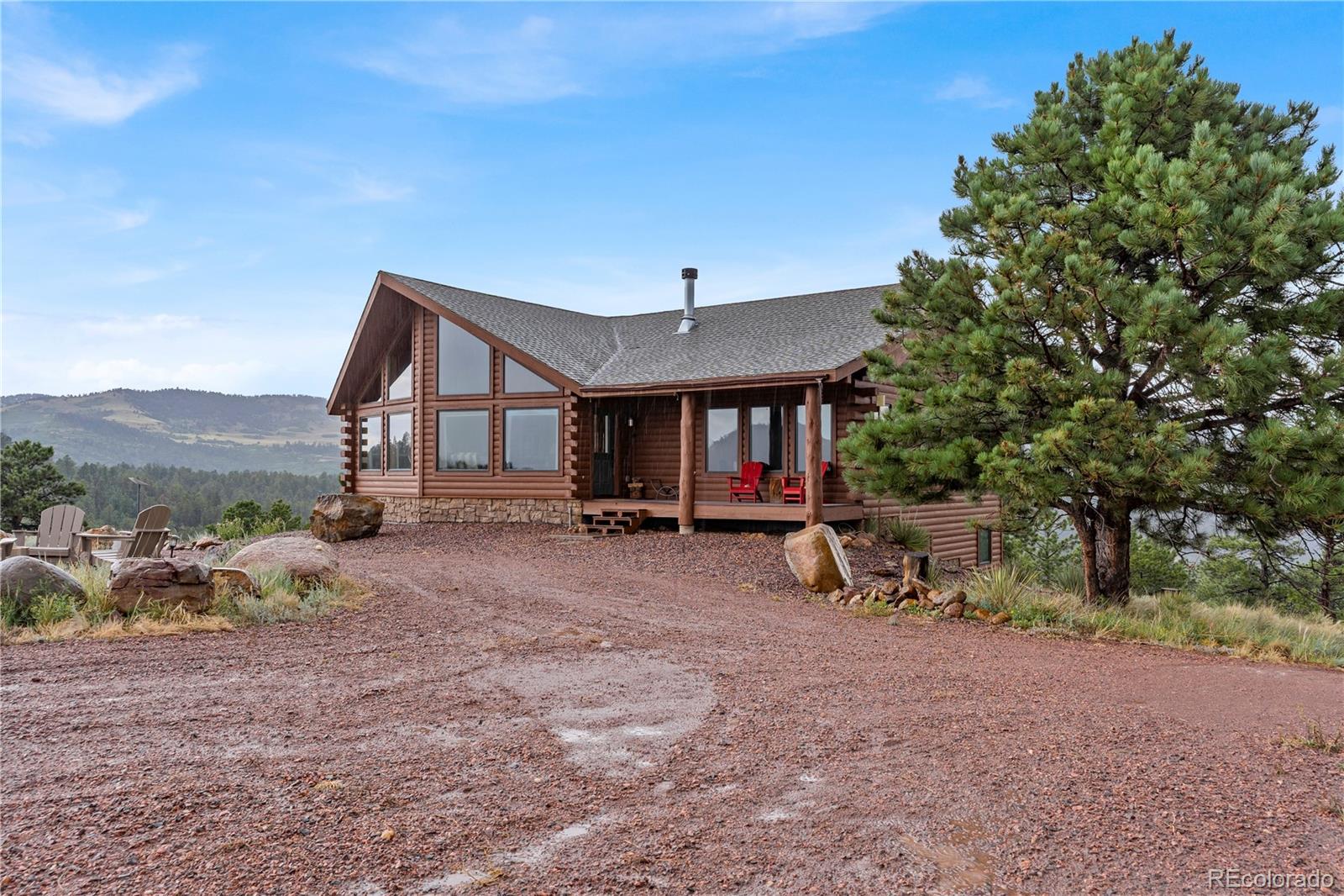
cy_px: 448
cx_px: 672
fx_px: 970
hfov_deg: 69.4
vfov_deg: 49.5
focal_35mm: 26
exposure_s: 1/80
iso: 200
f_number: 8
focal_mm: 26
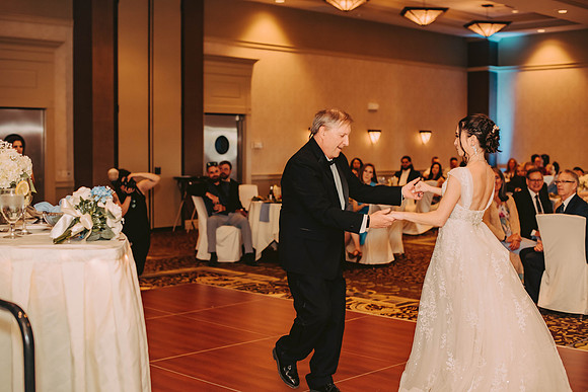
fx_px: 817
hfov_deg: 39.6
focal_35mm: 50
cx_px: 294
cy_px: 196
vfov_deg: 27.0
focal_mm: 50
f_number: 2.5
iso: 800
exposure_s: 1/125
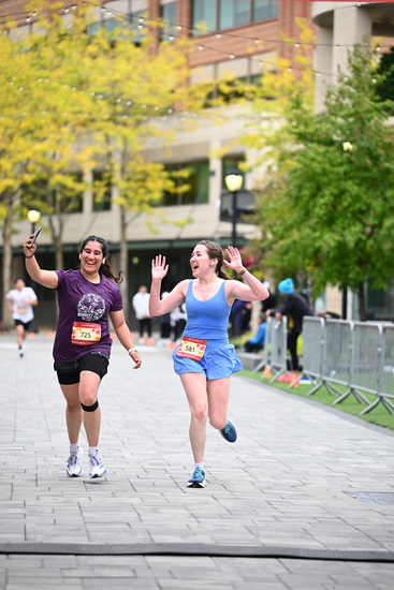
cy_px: 295
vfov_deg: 16.4
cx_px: 197
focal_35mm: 125
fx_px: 2051
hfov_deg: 11.0
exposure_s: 1/2000
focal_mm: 125
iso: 640
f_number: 2.8
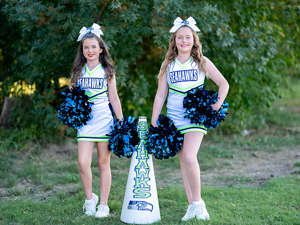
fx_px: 607
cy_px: 109
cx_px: 154
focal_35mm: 70
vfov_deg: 21.0
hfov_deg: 27.8
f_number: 1.2
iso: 125
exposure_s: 1/1250
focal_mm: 50
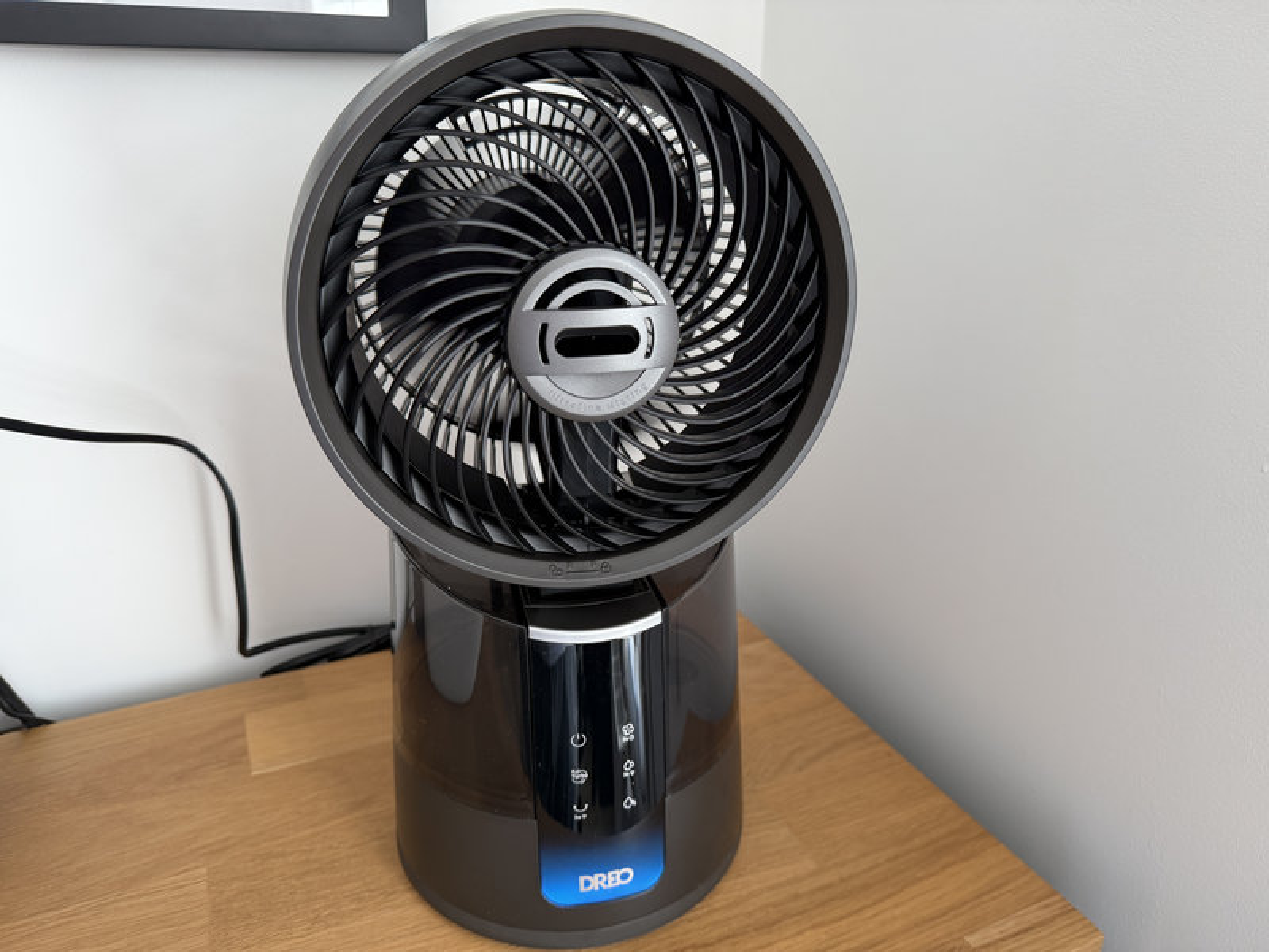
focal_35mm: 24
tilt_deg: -21.7
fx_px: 880
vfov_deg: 56.8
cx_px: 634
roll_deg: -0.3
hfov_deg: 71.6
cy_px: 476
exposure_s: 1/121
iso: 160
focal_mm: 6.76
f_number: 1.78
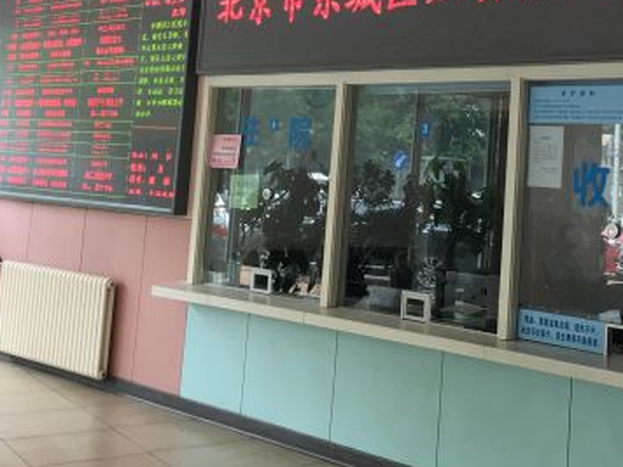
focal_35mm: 57
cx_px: 502
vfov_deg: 25.1
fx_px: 1026
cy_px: 73
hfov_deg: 32.8
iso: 25
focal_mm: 4.15
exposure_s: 1/33
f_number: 2.2
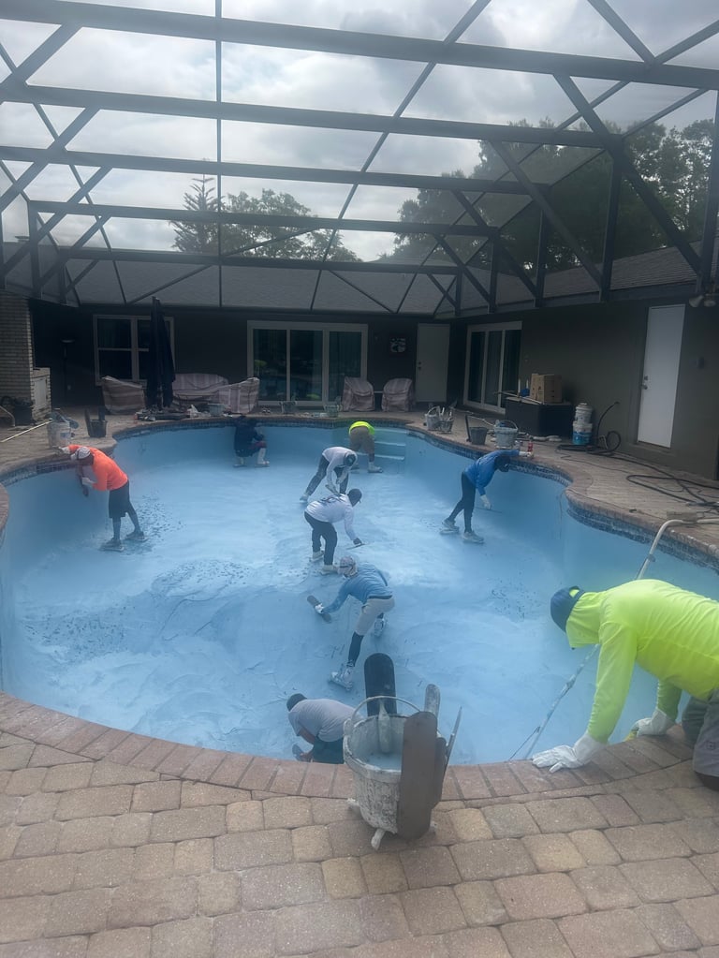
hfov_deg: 53.1
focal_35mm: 26
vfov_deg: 67.3
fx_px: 720
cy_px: 479
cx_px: 360
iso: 50
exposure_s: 1/2994
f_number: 1.5
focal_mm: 5.7
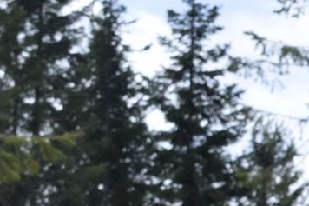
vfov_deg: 5.2
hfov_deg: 7.4
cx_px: 765
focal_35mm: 259
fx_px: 2222
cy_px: 418
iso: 200
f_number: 10
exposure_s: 1/400
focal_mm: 30
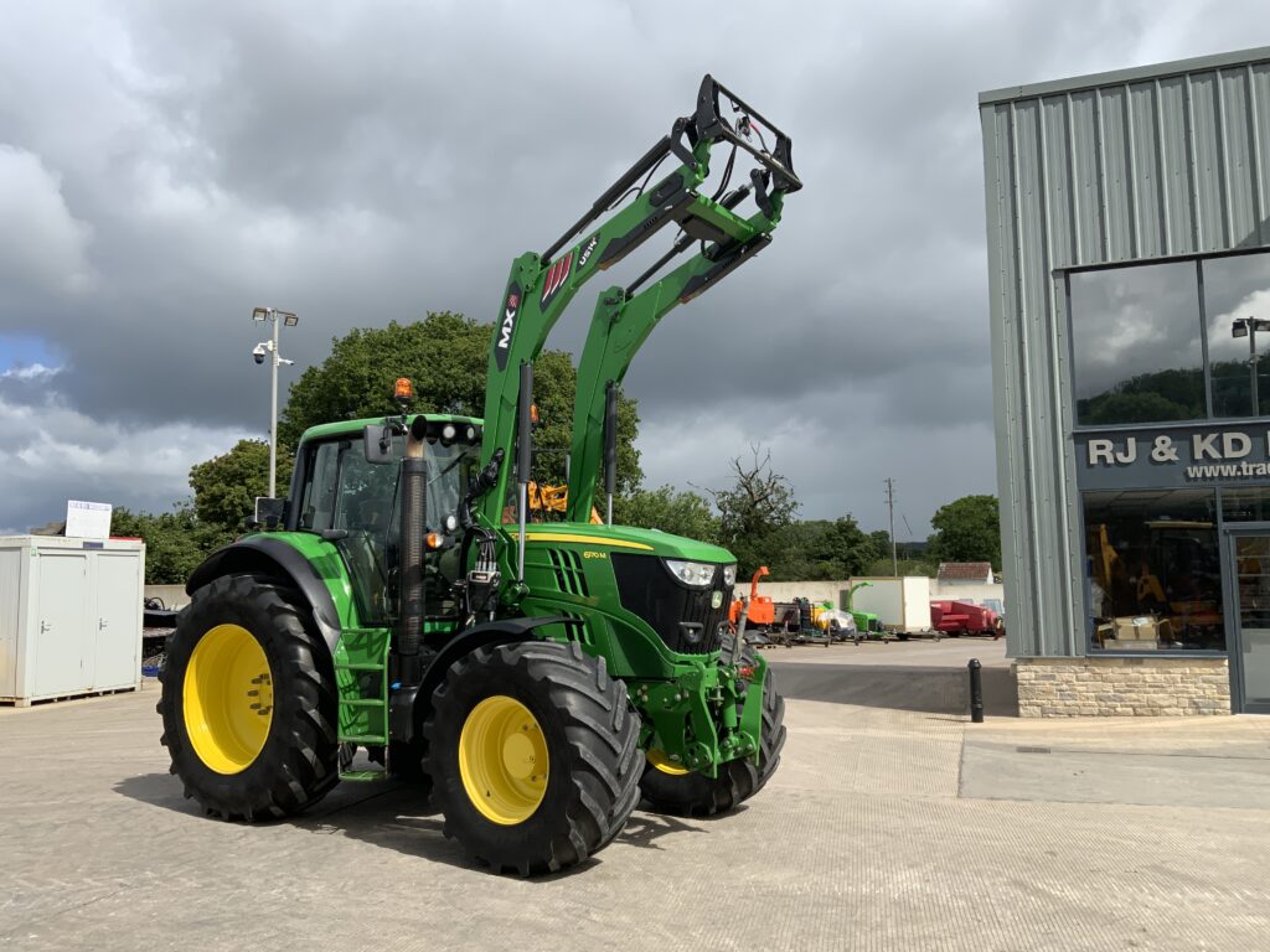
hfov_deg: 61.7
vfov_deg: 48.2
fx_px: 1064
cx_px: 635
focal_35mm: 29
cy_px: 476
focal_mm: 3
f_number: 1.8
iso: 20
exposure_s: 1/2058
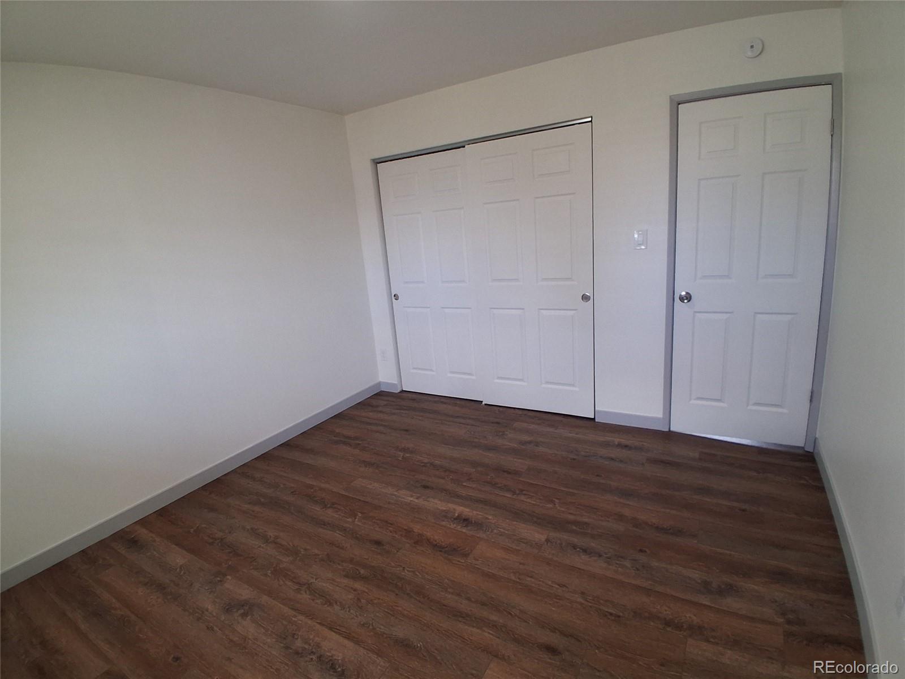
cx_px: 452
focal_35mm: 17
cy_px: 340
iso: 125
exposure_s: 1/60
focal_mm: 1.4
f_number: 2.2
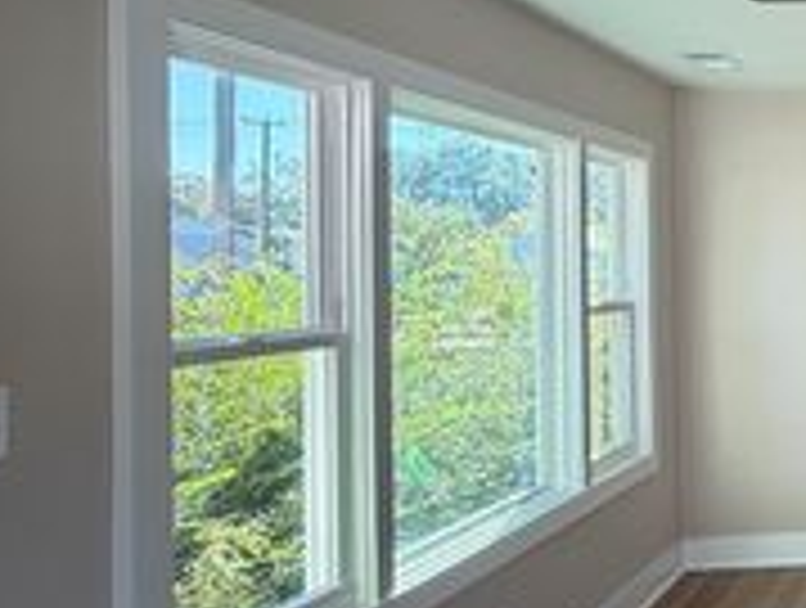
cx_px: 1076
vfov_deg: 36.8
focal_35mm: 39
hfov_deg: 33.2
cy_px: 250
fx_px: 910
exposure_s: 1/120
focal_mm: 2.22
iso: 125
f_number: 2.2
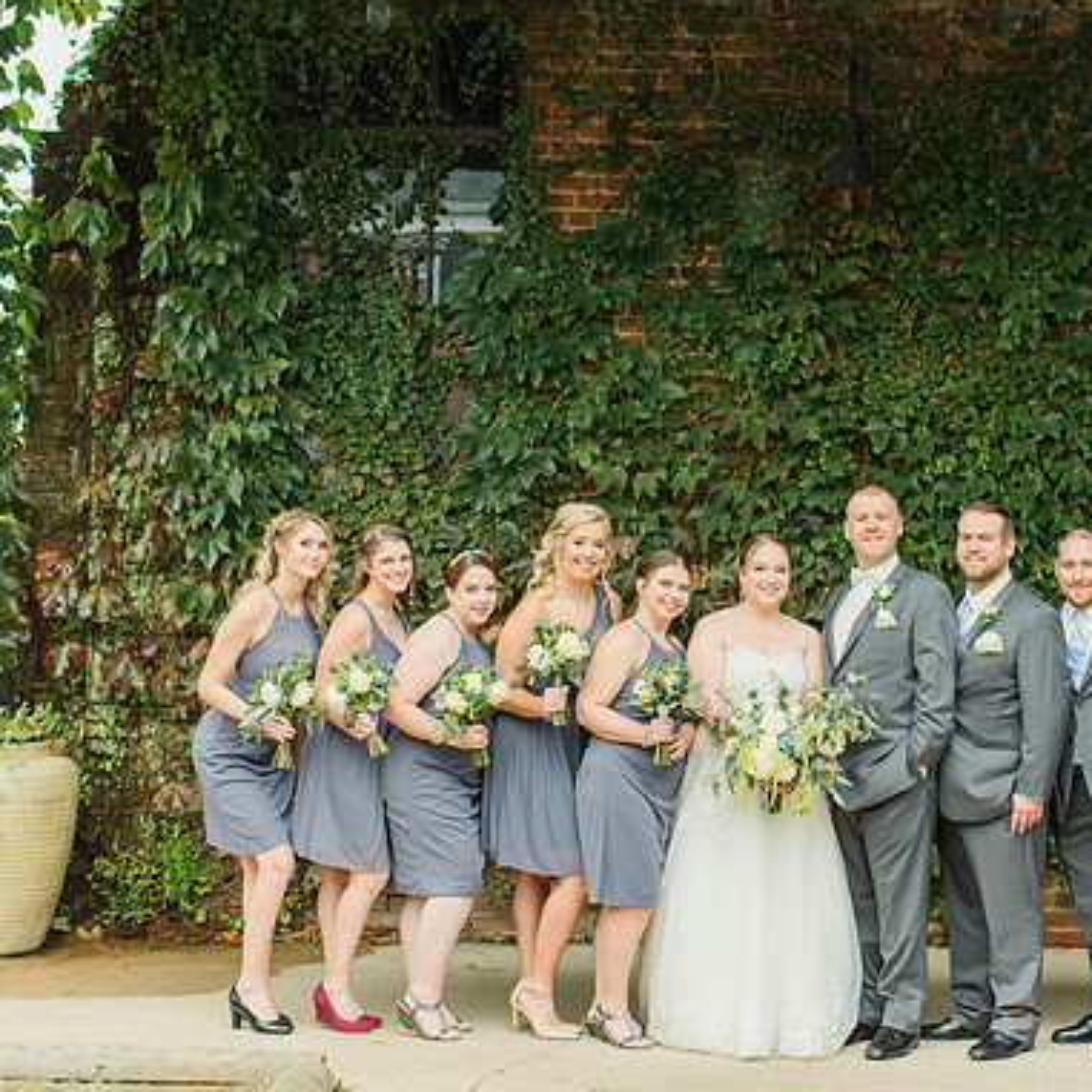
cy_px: 546
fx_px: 2427
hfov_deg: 25.1
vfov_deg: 25.4
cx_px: 785
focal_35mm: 68
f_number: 2.2
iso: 160
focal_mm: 35
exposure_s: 1/250
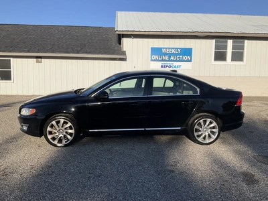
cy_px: 100
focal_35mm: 29
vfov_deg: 48.2
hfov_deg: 61.7
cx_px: 134
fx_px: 225
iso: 25
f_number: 1.8
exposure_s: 1/2427
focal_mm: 3
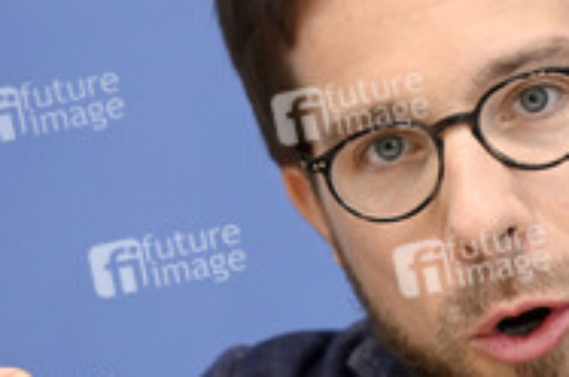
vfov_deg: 2.8
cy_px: 185
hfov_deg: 4.3
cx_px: 391
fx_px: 7605
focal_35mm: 482
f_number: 5.6
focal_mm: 200
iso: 3200
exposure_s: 1/400
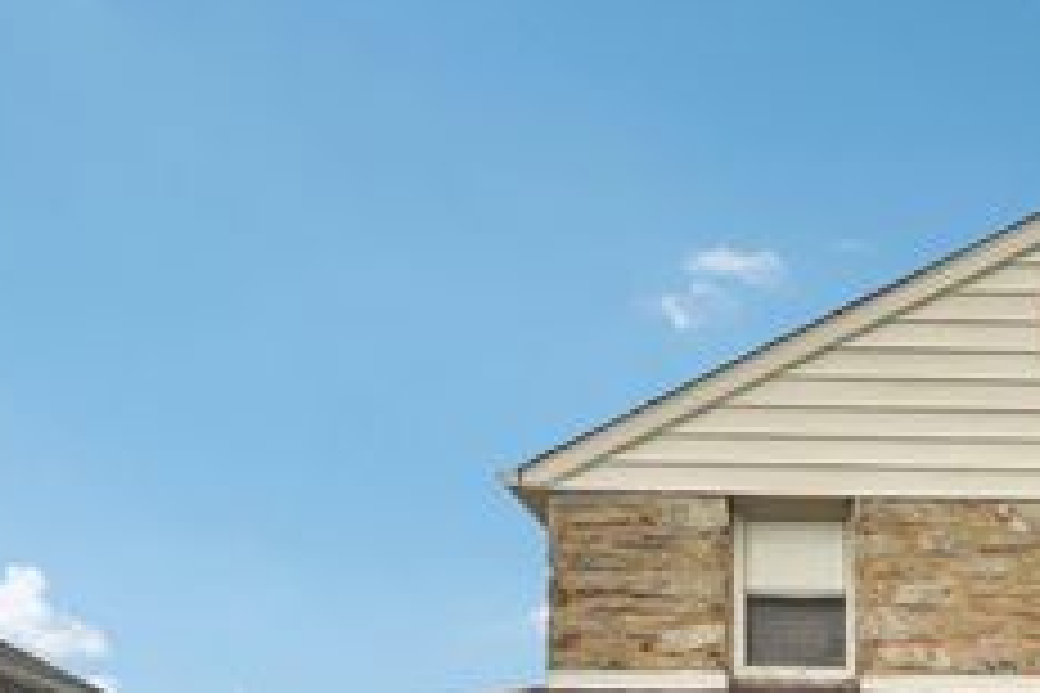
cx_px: 1067
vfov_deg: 24.5
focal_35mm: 52
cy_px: 731
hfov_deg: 34.4
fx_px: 1502
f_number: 8
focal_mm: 24
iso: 500
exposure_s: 1/500
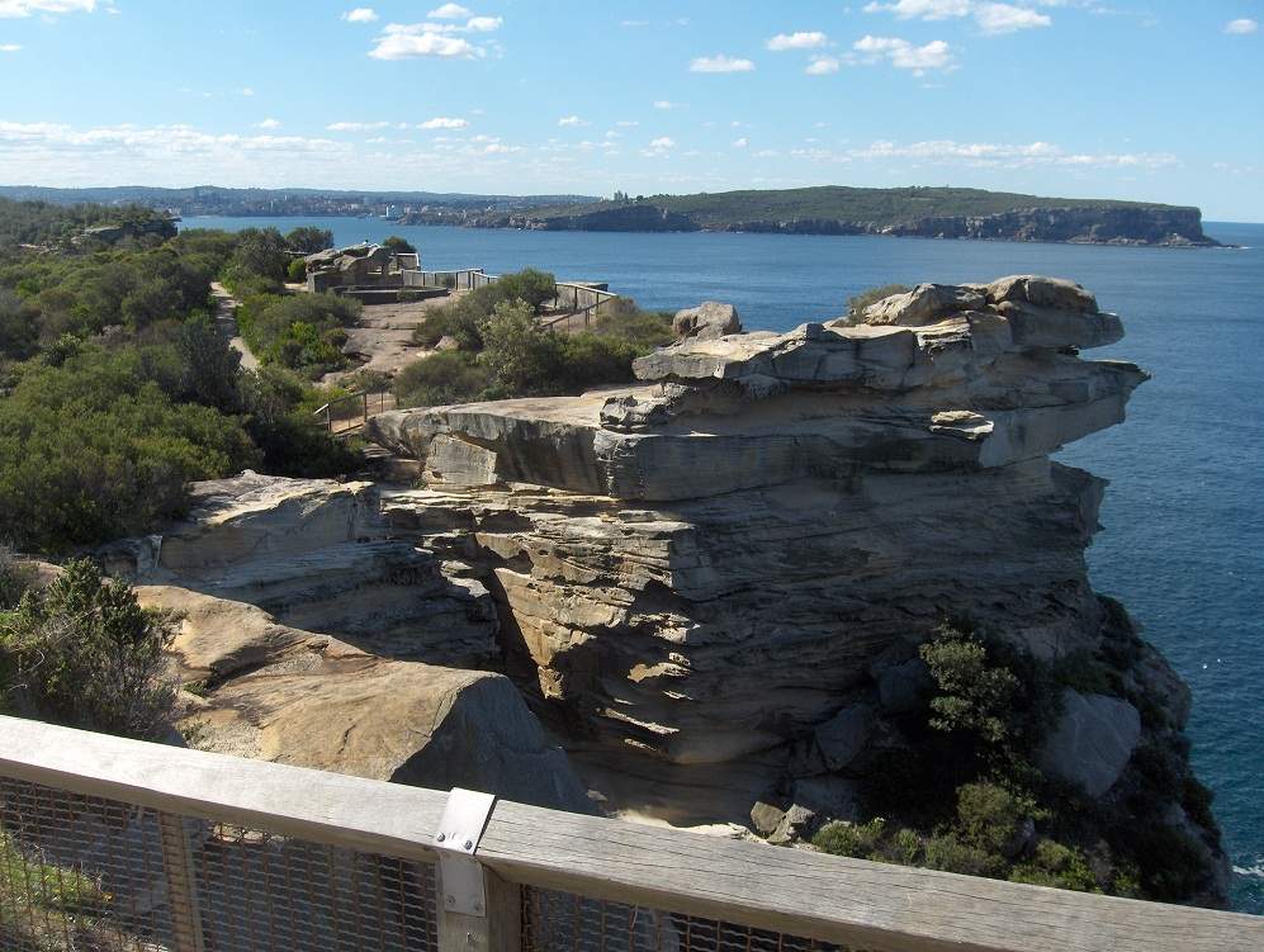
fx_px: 1426
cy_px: 476
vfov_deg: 36.9
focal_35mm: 39
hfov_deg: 47.8
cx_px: 632
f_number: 4.8
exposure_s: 1/351
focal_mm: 8
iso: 70
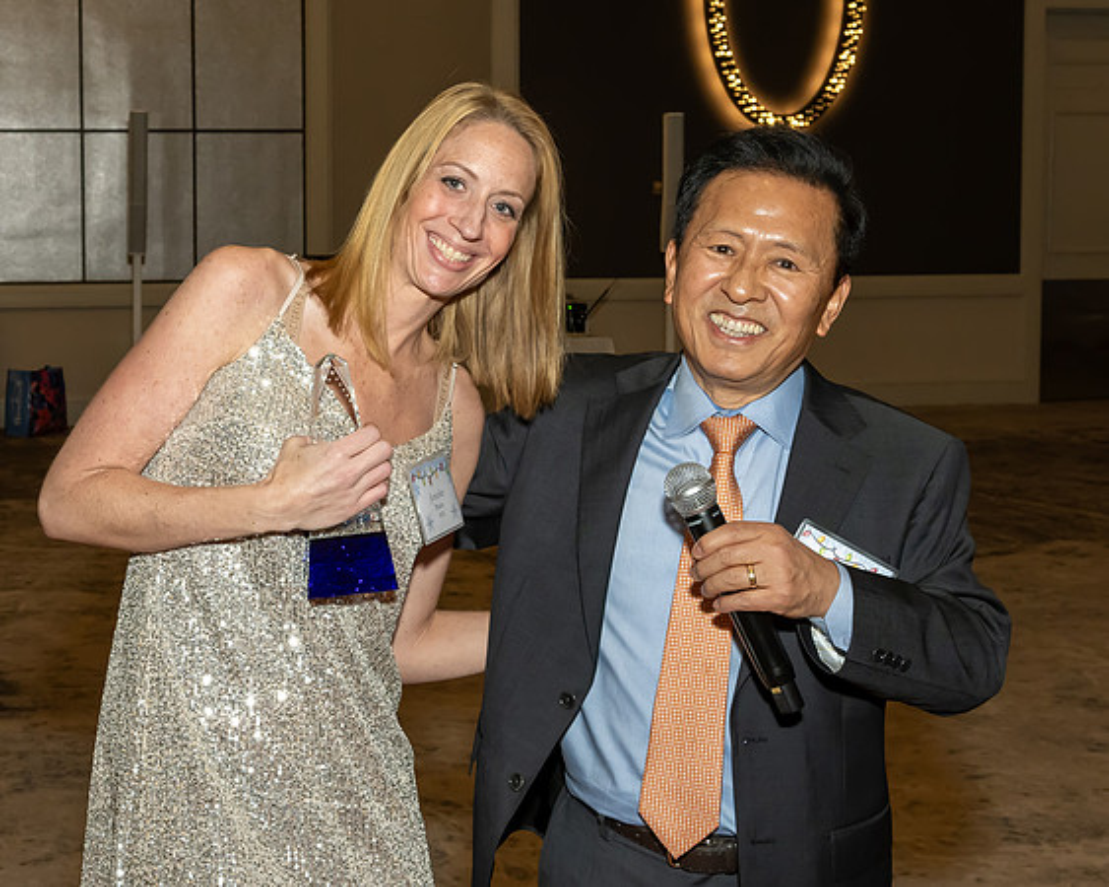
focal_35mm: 65
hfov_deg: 28.7
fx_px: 2142
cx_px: 320
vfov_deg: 23.4
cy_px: 371
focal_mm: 30
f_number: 7.1
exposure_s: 1/250
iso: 1000
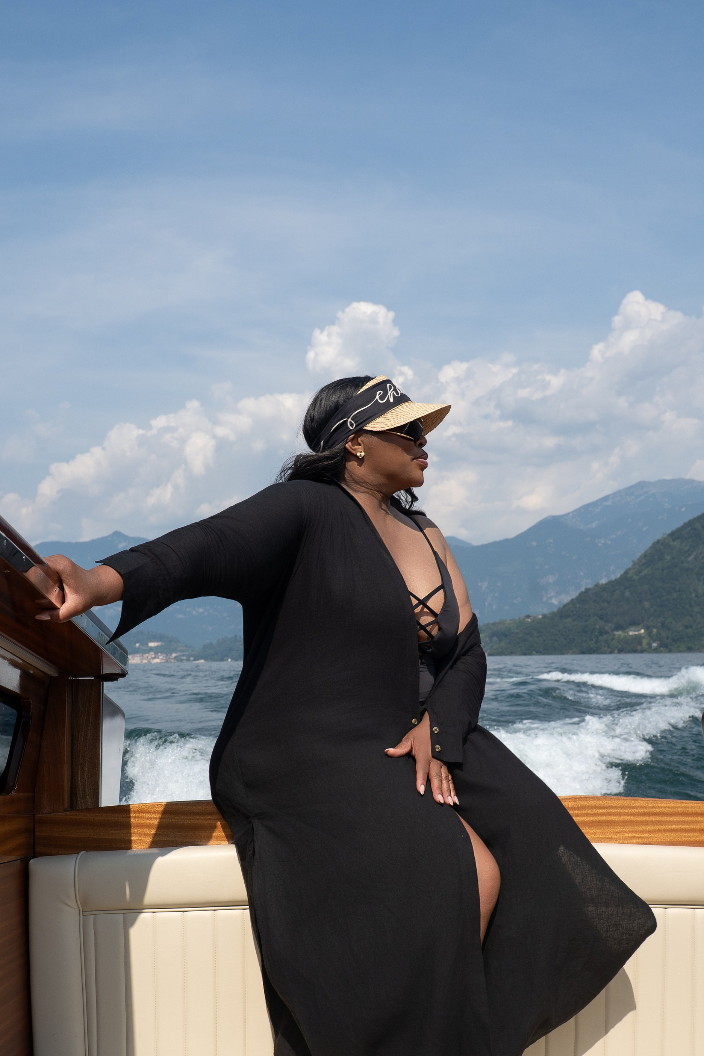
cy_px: 645
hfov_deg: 32.6
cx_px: 304
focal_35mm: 41
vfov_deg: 47.1
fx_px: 1203
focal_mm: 30
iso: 100
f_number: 7.1
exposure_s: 1/500
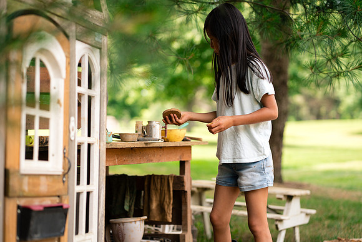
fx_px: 855
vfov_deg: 16.1
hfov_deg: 23.9
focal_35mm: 85
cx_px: 181
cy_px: 121
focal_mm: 85
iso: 320
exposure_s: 1/1000
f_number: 2.5
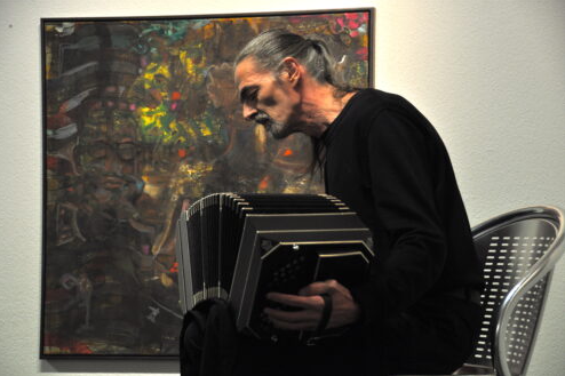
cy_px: 189
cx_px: 281
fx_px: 1475
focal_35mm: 94
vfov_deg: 14.5
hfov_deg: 21.7
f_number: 5.6
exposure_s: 1/60
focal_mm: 62
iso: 640
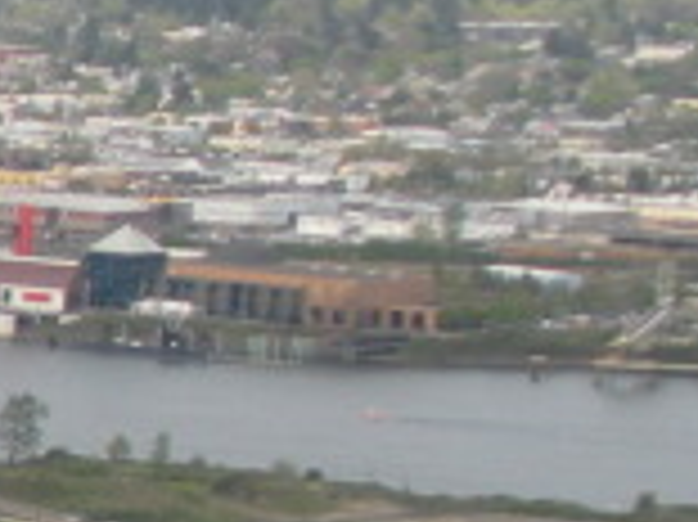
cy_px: 634
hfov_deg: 7.4
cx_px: -1319
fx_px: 4795
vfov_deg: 6.2
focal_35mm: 238
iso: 64
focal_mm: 6.3
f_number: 3.5
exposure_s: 1/142
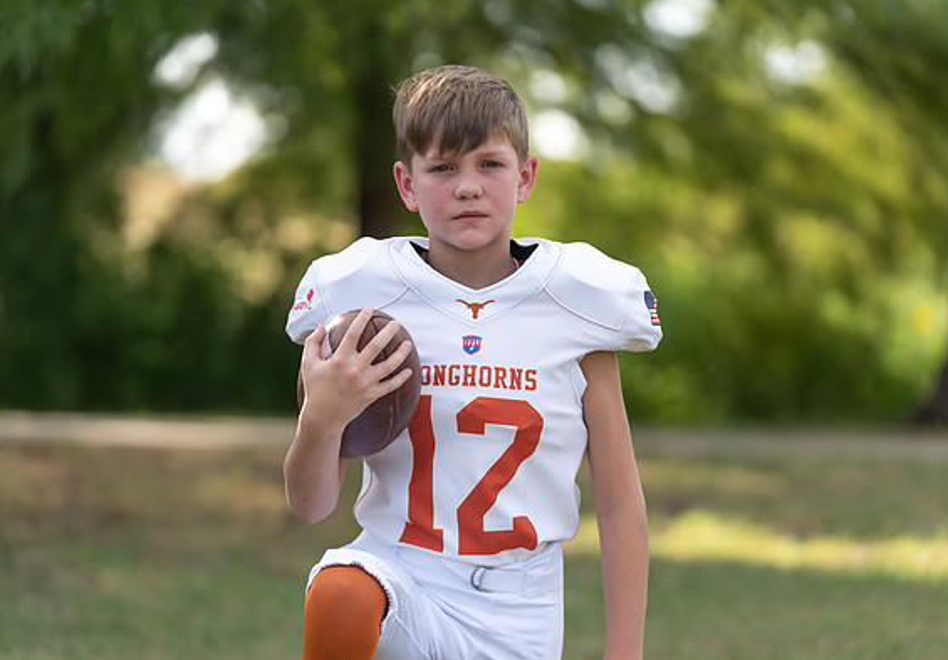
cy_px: 356
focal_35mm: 148
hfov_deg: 13.7
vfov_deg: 9.5
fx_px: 3950
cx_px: 483
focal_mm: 126
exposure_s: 1/400
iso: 100
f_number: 2.8
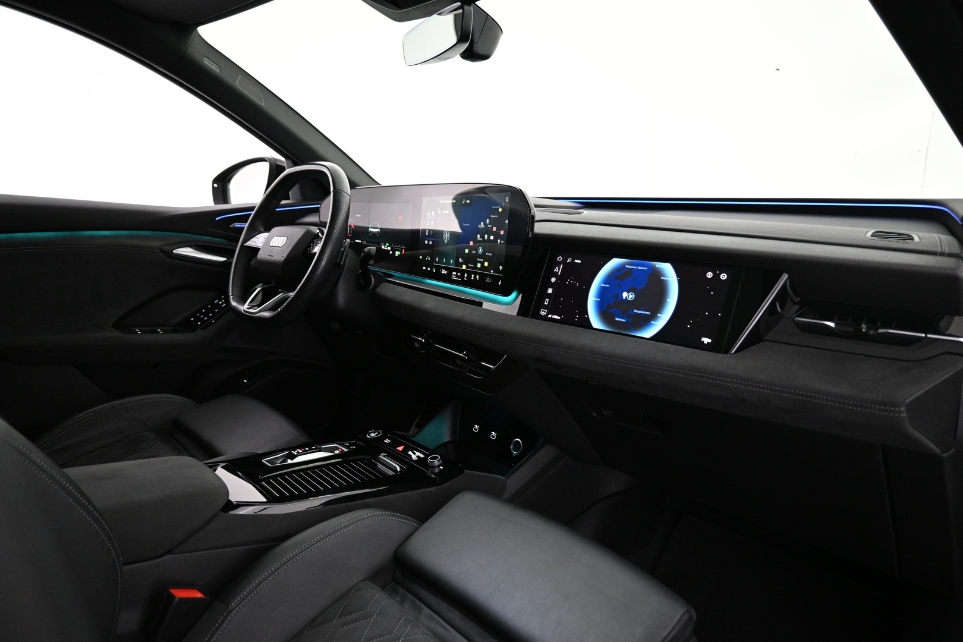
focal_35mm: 24
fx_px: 642
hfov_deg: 73.7
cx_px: 482
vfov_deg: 53.1
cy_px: 321
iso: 1600
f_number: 3.5
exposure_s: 1/30
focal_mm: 16
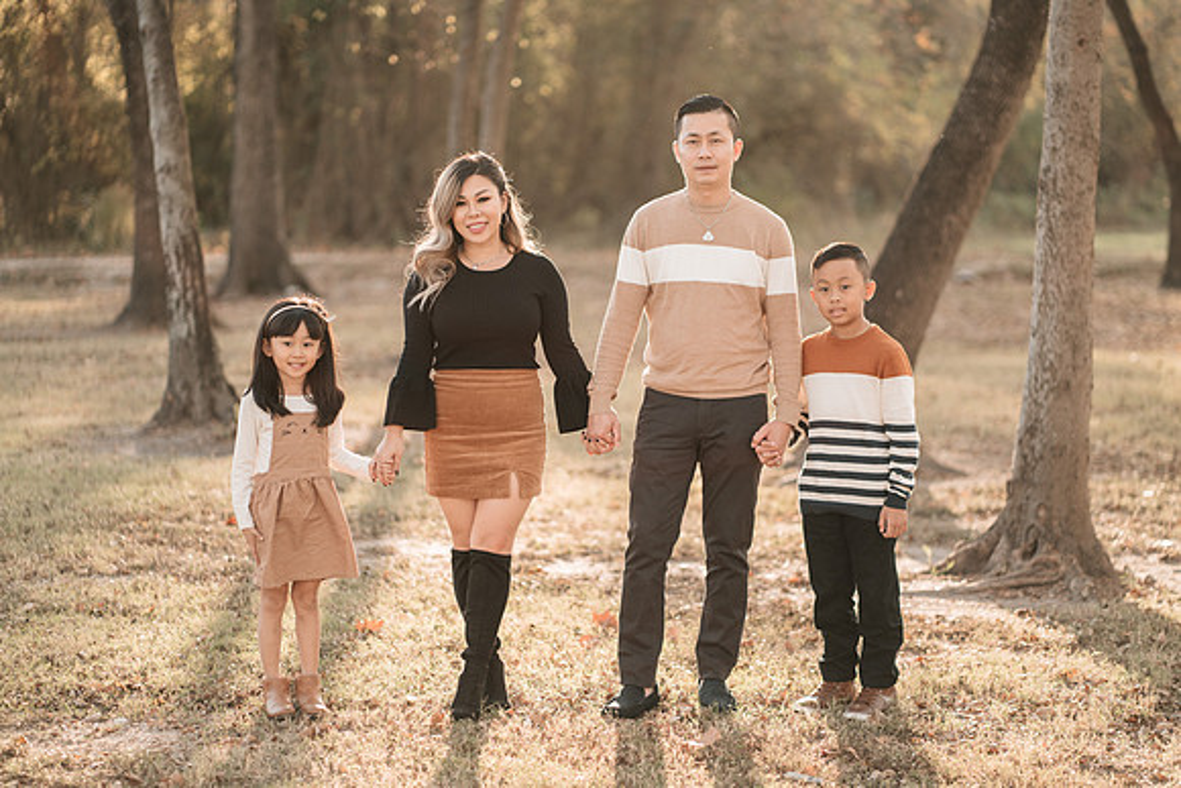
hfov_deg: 23.9
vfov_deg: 16.1
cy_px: 394
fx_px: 2789
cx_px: 590
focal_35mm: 85
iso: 125
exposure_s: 1/500
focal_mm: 85
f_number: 1.8
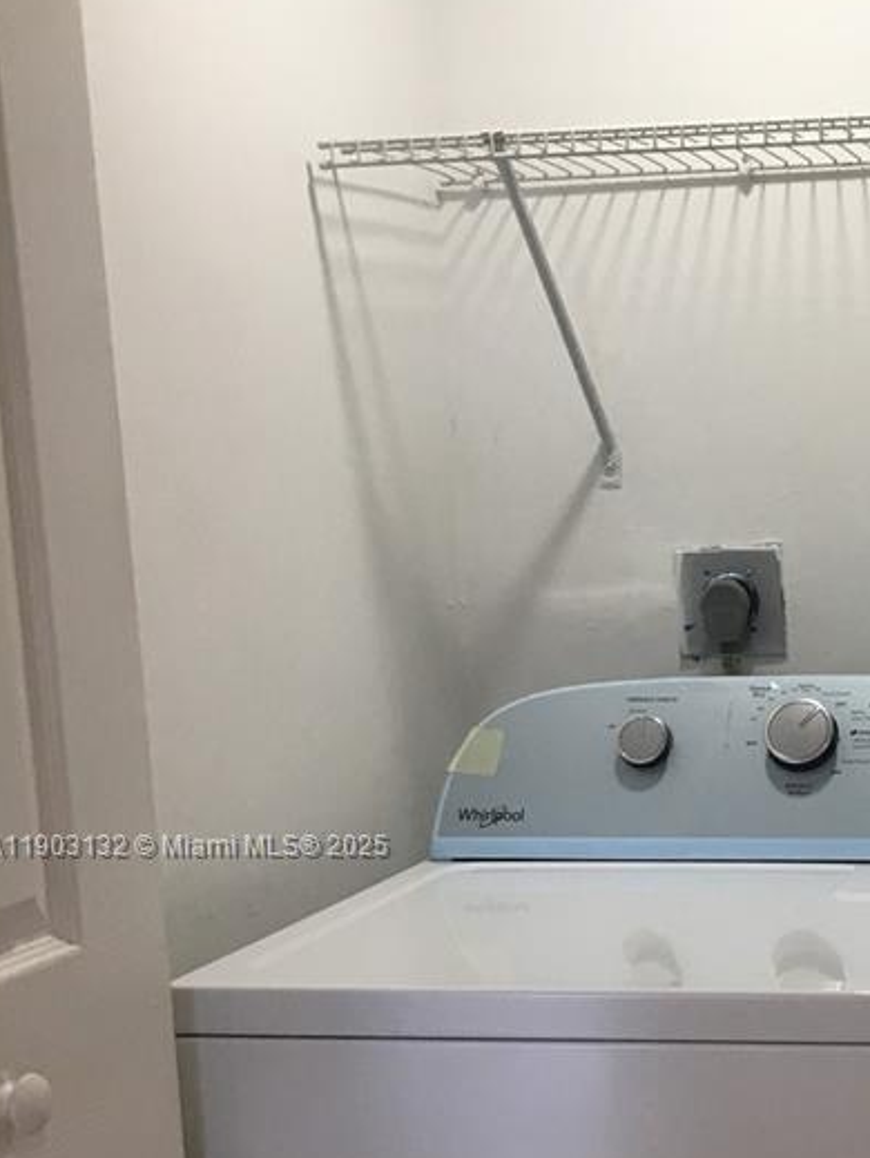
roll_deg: +2.4
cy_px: 848
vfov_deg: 28.6
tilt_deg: -9.1
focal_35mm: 67
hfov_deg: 20.8
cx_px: 984
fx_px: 2242
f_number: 2.2
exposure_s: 1/30
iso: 32
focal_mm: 4.15
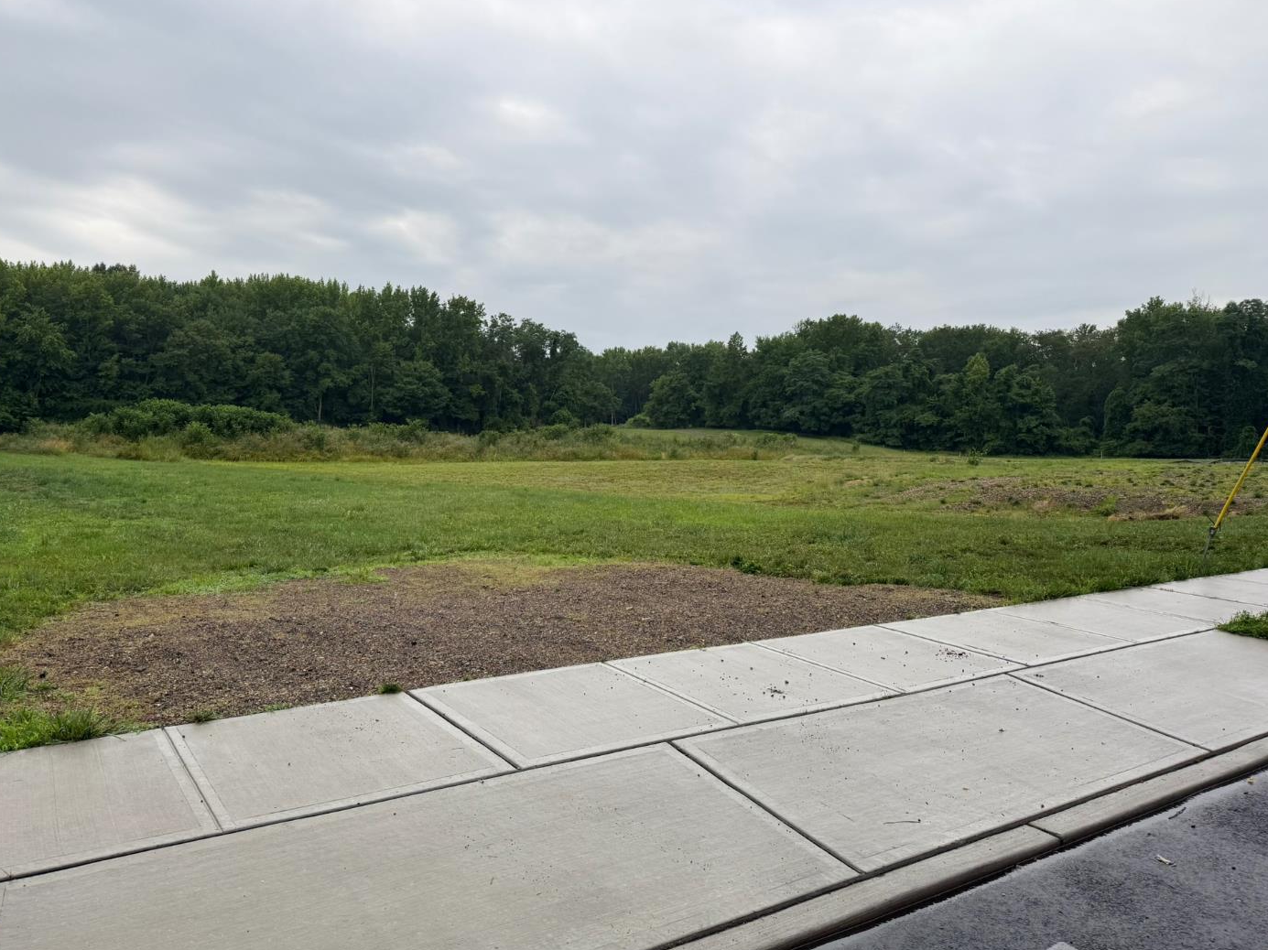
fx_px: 952
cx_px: 586
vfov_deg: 53.0
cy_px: 494
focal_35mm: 26
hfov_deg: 67.2
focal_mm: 6.76
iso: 80
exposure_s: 1/671
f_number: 1.78
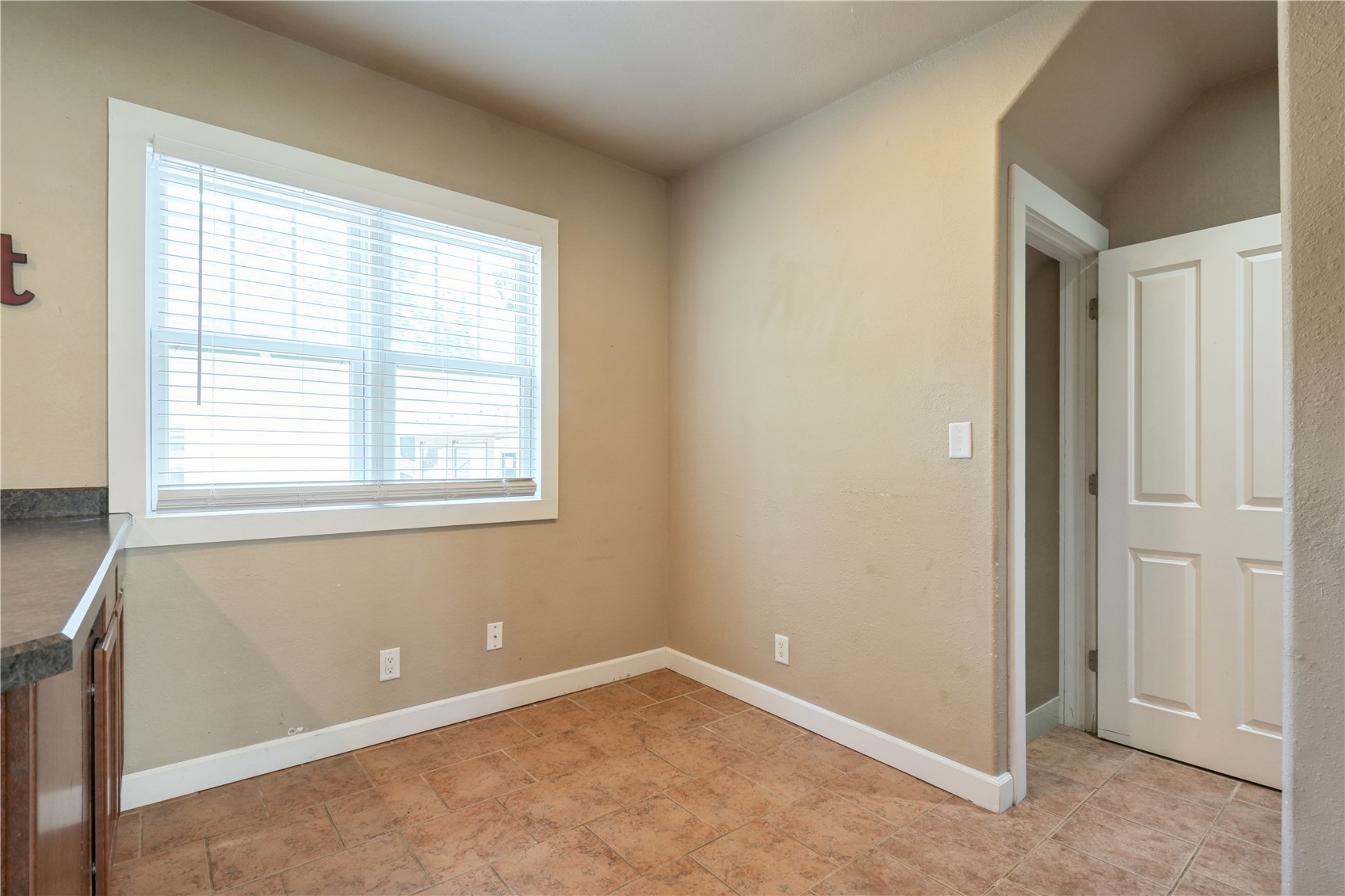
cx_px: 672
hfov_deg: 96.7
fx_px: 598
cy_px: 448
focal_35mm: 16
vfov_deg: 73.7
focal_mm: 16
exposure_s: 1/13
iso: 400
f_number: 9
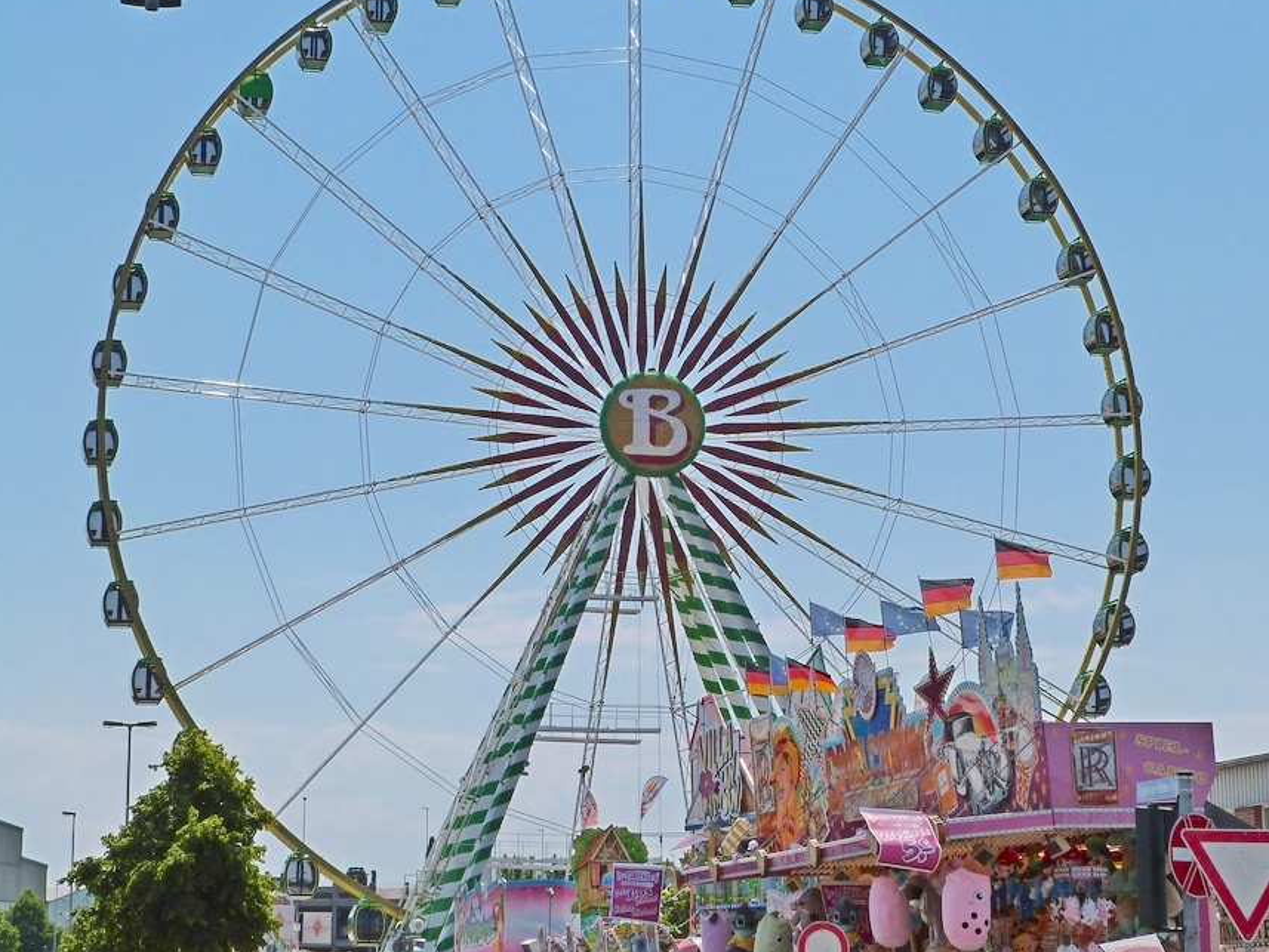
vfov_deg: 19.1
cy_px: 446
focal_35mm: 77
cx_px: 708
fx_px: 2823
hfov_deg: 25.3
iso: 100
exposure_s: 1/1300
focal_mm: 11.8
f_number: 5.6
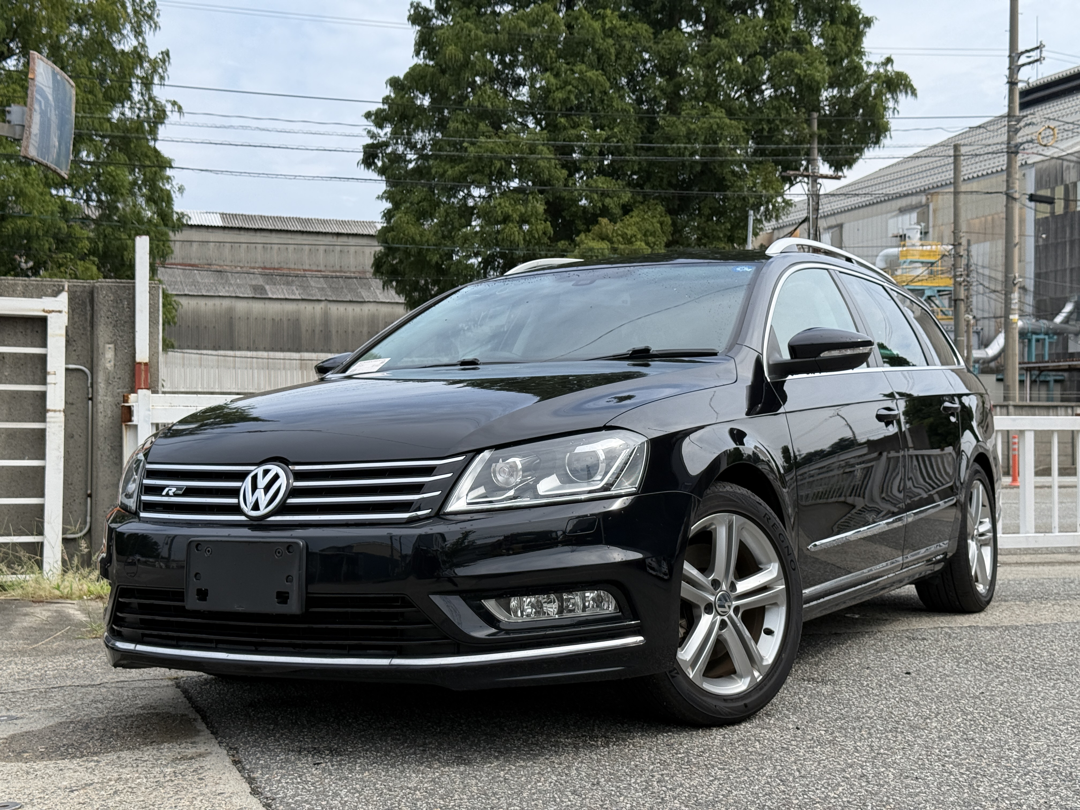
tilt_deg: +1.6
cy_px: 405
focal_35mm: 48
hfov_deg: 39.7
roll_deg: -0.2
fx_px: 1498
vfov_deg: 30.3
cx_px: 540
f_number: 1.78
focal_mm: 6.76
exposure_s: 1/3534
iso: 100
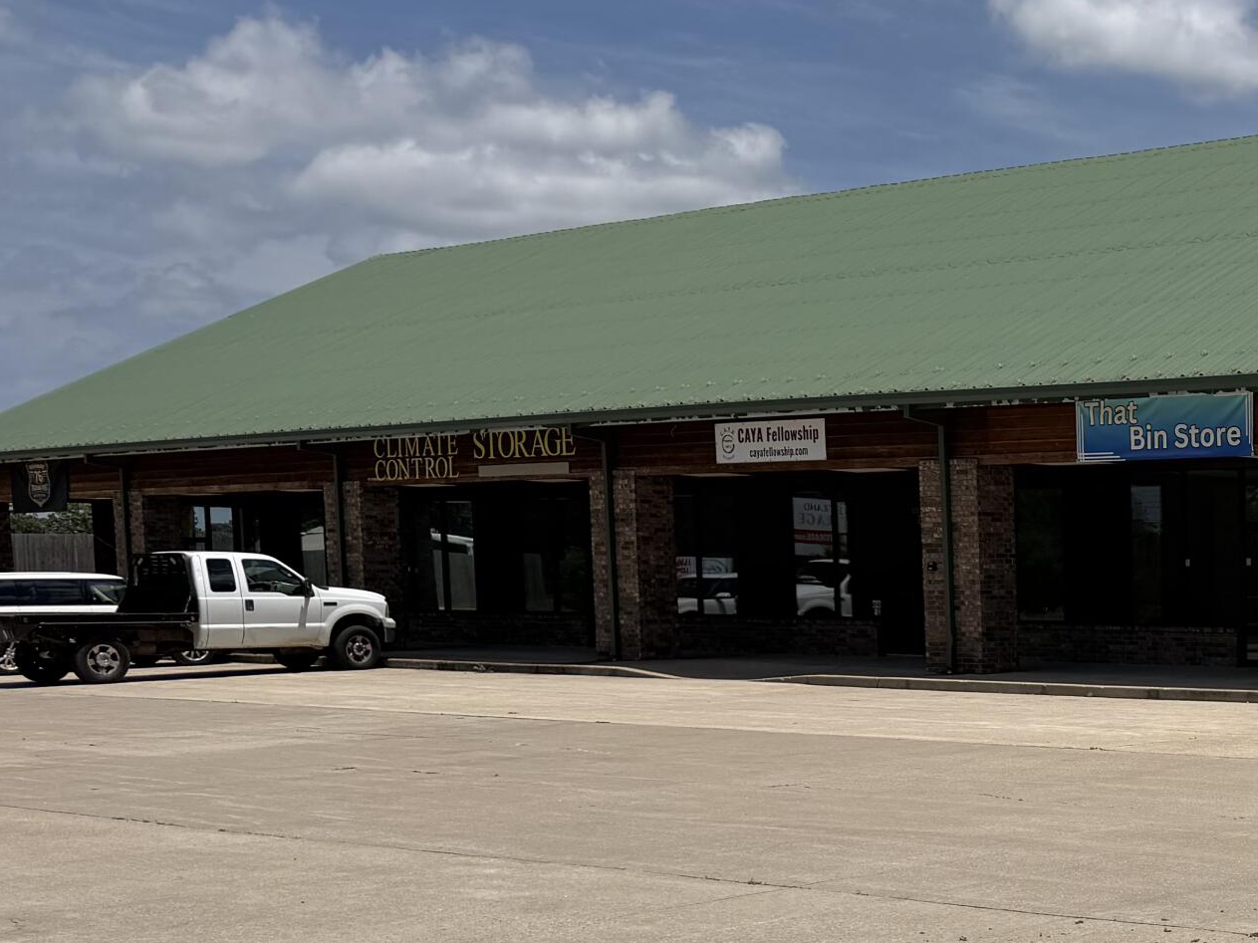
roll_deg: +0.9
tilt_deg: -5.4
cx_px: 1436
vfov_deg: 25.1
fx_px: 2071
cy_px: 780
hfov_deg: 29.8
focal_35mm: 57
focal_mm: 6.76
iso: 80
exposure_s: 1/11905
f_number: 1.78
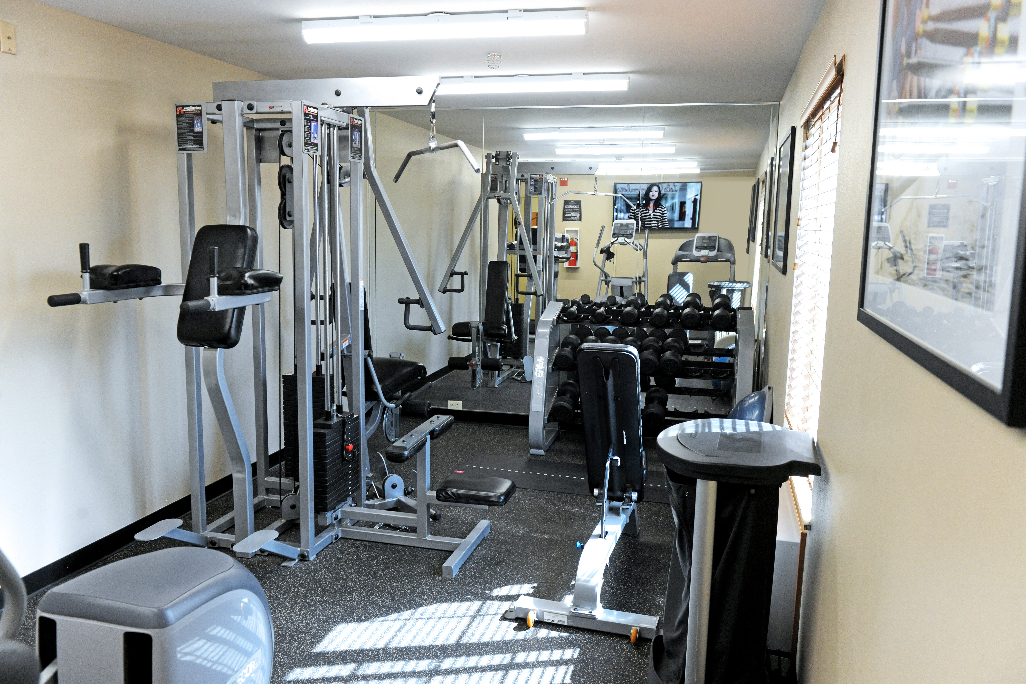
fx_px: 826
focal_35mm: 29
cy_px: 342
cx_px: 513
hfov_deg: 63.7
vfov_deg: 45.0
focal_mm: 29
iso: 1600
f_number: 5.6
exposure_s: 1/100
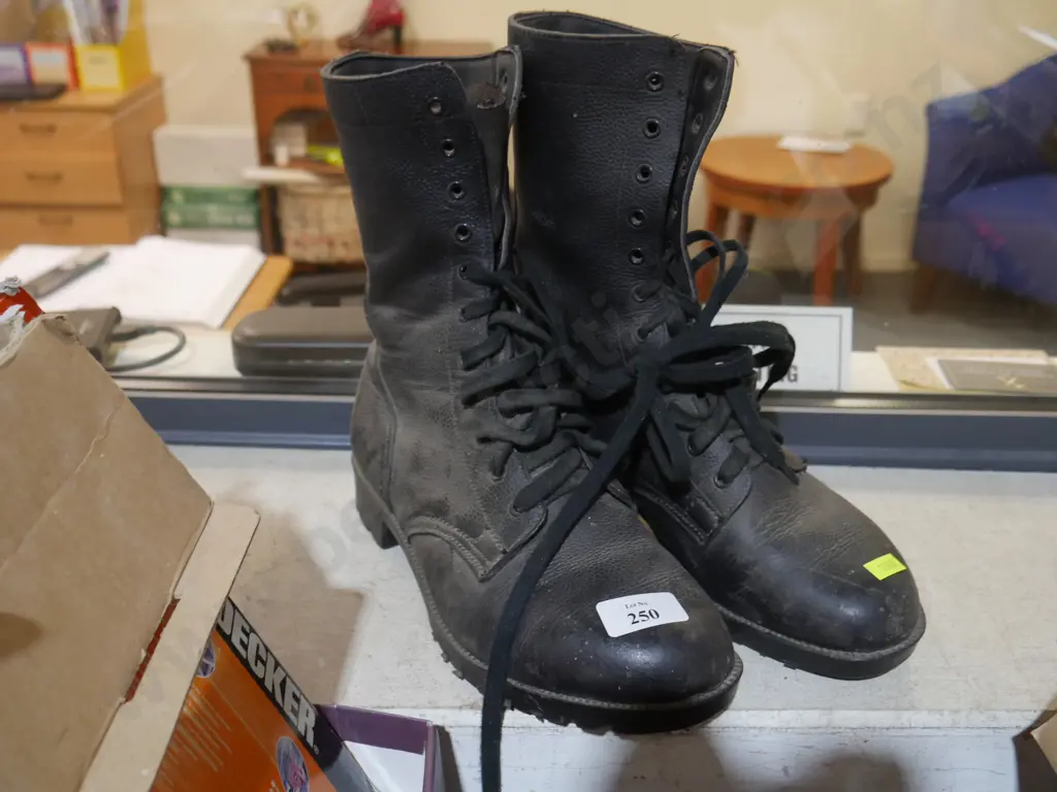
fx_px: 1099
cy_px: 396
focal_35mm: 36
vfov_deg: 39.7
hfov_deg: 51.4
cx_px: 528
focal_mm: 18
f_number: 4
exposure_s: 1/60
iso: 1000
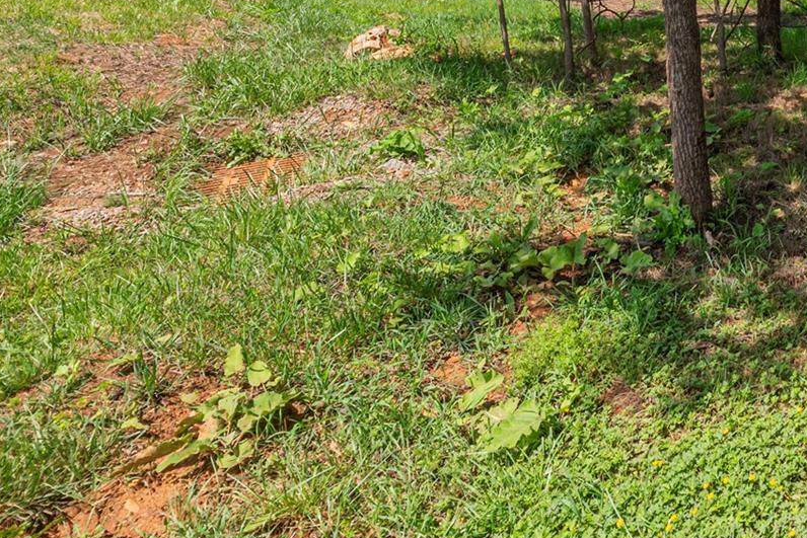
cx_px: 908
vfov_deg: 33.1
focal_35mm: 36
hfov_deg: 41.2
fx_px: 807
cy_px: -28
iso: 320
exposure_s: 1/1250
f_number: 8
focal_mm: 14
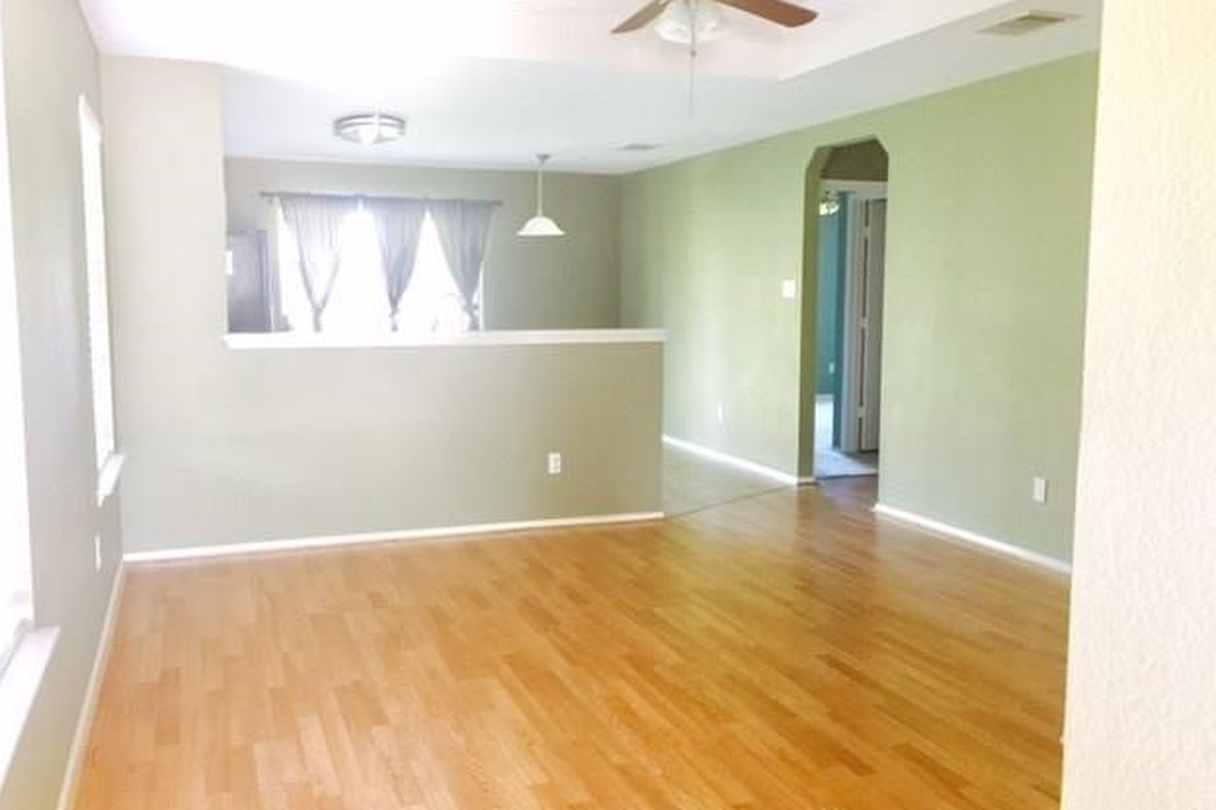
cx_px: 607
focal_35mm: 31
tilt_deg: -5.9
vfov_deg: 42.3
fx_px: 1047
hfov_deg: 60.3
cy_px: 402
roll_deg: +0.3
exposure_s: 1/15
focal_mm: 4.15
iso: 125
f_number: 2.2
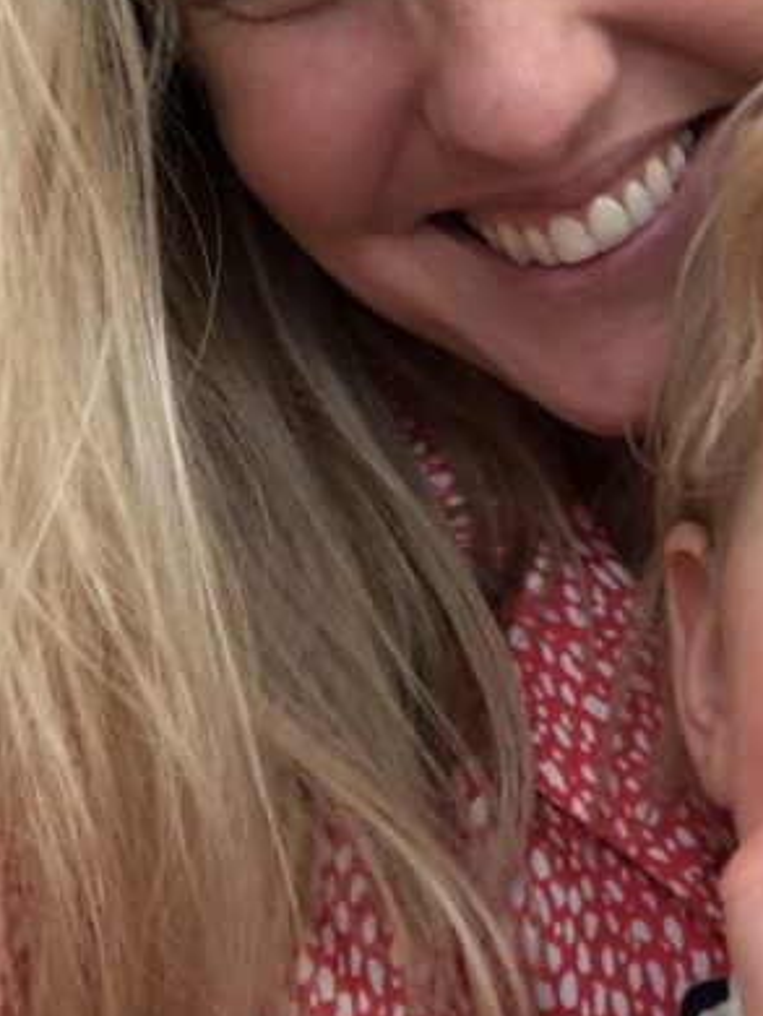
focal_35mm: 84
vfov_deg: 23.0
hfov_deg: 17.0
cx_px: 833
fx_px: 2466
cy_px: 214
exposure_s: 1/50
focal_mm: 2.87
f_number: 2.2
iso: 100
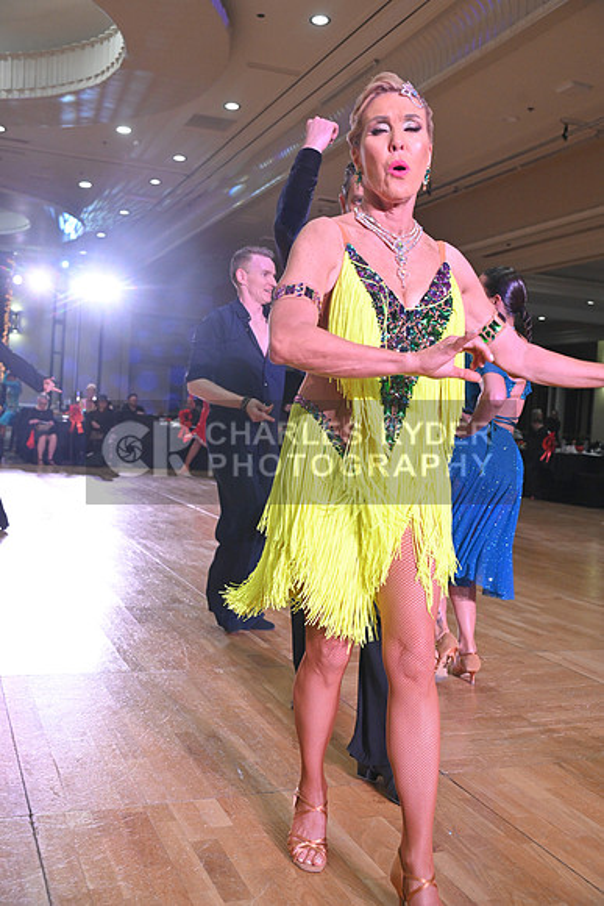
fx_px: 880
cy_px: 453
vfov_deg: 54.4
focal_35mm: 35
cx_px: 302
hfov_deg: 37.9
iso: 2500
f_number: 5
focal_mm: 35
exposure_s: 1/320
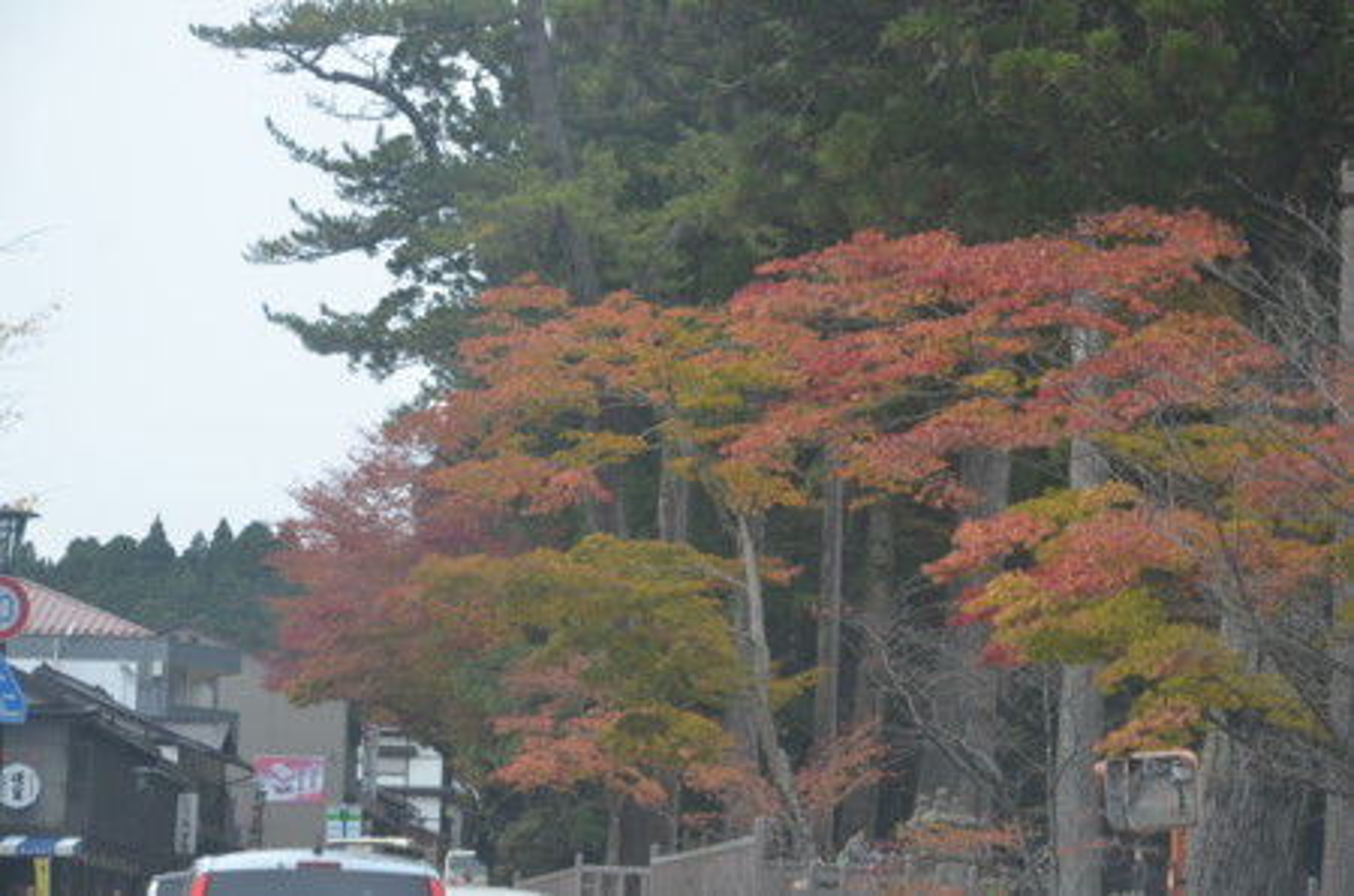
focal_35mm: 120
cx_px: 677
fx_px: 4504
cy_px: 448
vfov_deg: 11.4
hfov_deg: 17.1
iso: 400
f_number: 5.6
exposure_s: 1/500
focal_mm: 80
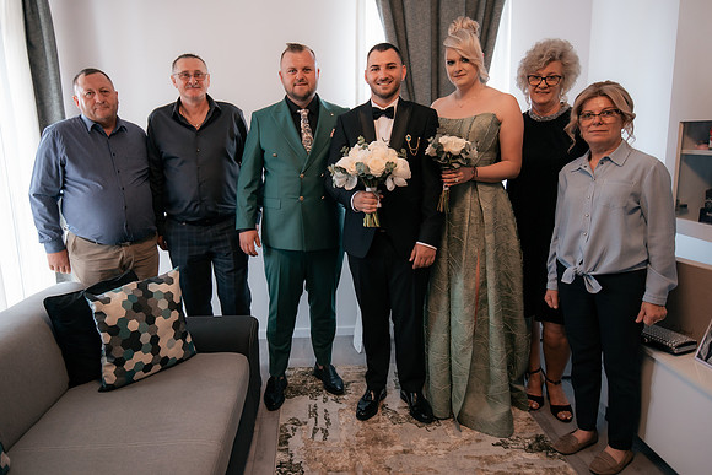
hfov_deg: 73.3
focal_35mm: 24
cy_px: 225
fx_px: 478
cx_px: 334
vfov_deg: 52.8
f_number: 2.8
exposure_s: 1/250
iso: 1600
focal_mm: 22
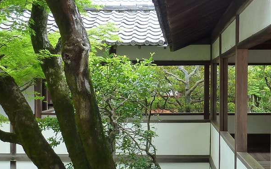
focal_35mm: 71
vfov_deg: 18.3
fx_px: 524
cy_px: 104
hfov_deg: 28.9
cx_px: 162
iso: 125
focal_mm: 4.1
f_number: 3.3
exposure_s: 1/40
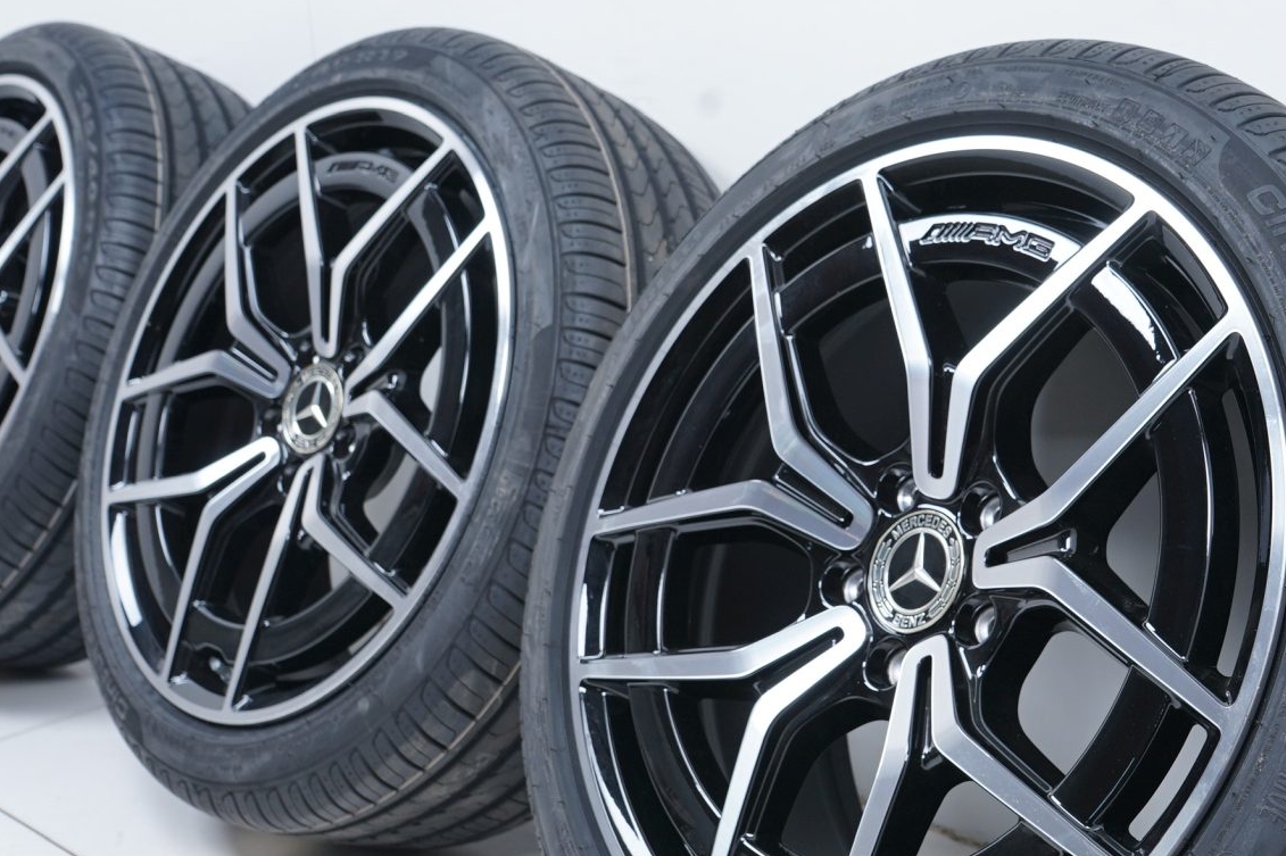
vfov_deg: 24.2
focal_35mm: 56
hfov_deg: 35.3
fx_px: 1999
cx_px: 870
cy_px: 476
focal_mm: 33
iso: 250
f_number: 7.1
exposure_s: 1/125
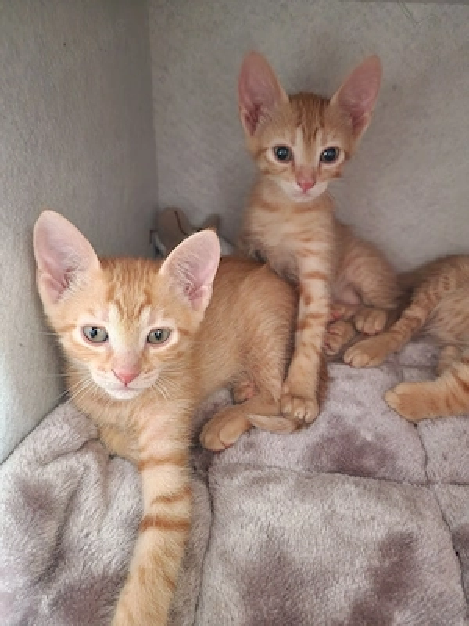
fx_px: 415
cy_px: 313
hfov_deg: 58.9
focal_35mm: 23
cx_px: 234
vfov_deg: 73.9
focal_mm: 6.4
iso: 1250
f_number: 1.8
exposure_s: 1/14
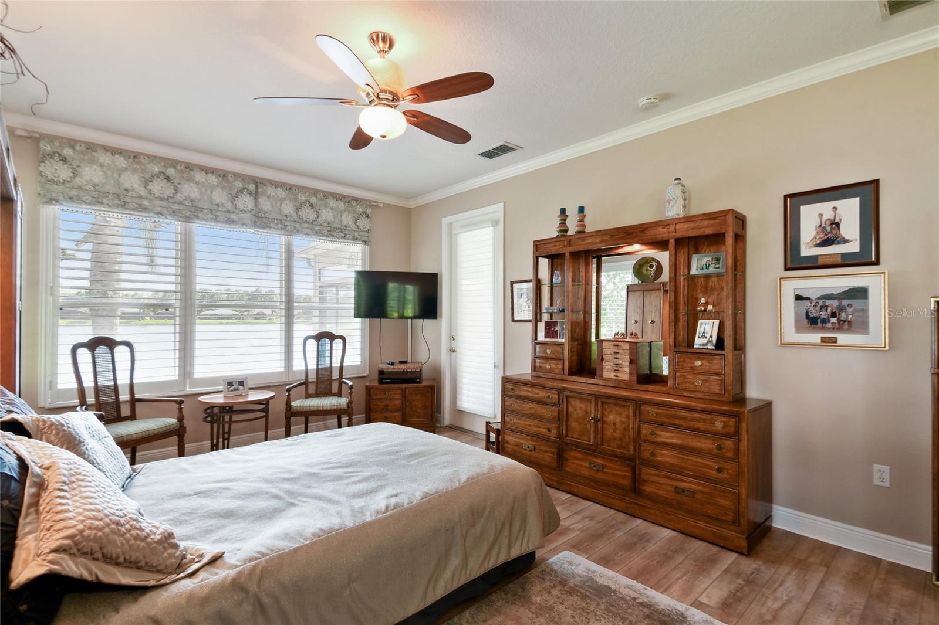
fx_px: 391
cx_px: 470
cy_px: 312
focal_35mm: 15
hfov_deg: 100.4
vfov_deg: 77.3
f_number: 7.1
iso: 100
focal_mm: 10
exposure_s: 1/10
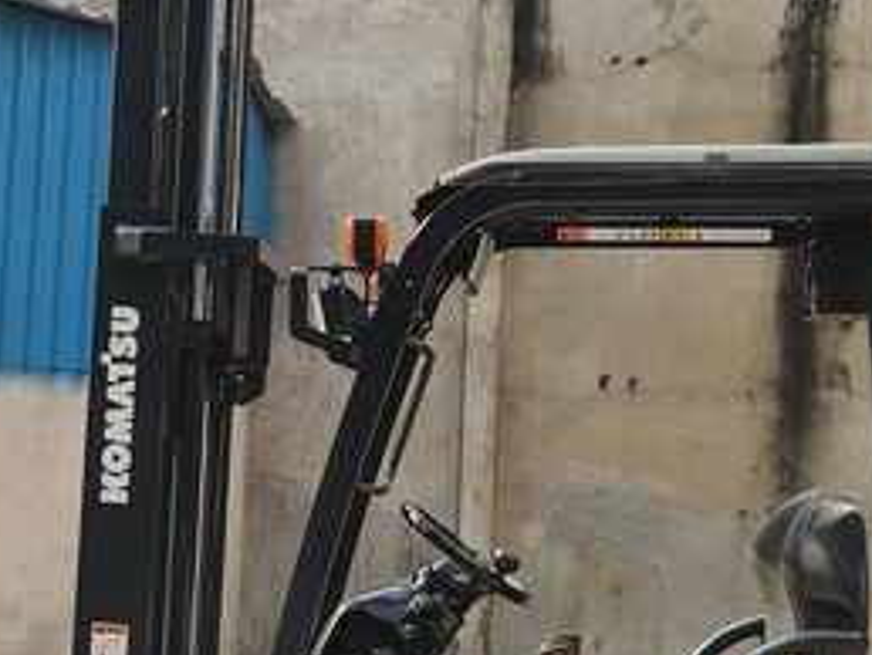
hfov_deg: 22.0
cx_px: 338
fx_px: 2244
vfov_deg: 16.6
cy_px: 290
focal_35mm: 89
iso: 20
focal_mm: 5.4
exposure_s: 1/1142
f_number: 1.8
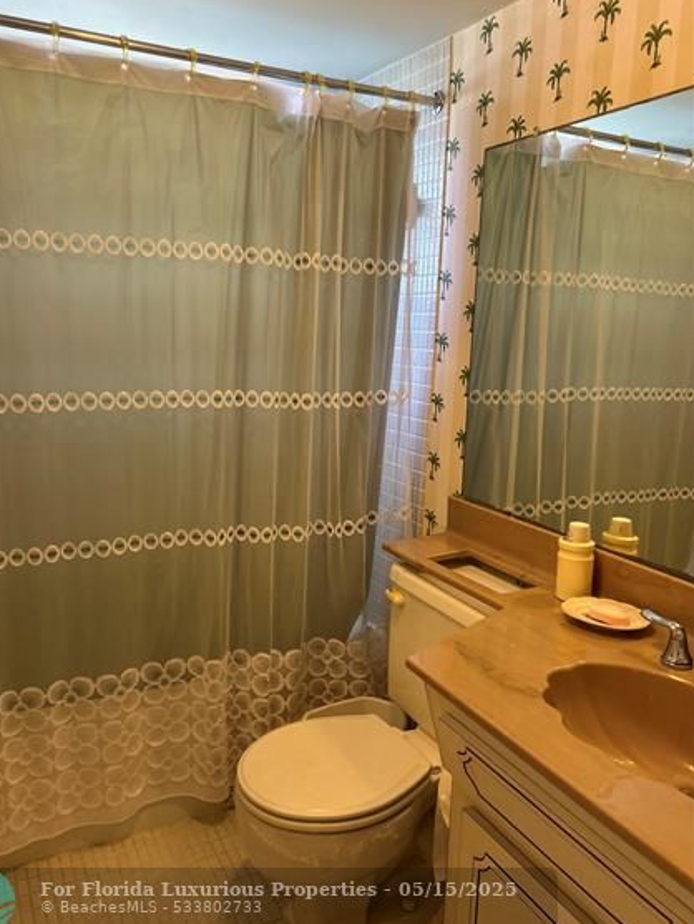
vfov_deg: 63.4
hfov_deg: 49.7
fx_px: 748
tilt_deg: -9.1
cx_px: 322
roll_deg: -1.4
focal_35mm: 28
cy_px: 436
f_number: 1.5
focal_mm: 5.7
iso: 100
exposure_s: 1/120
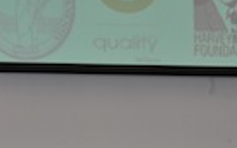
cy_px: 225
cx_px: 54
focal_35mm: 245
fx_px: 1588
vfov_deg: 5.3
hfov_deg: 8.5
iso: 800
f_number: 5.6
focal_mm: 55
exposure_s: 1/60
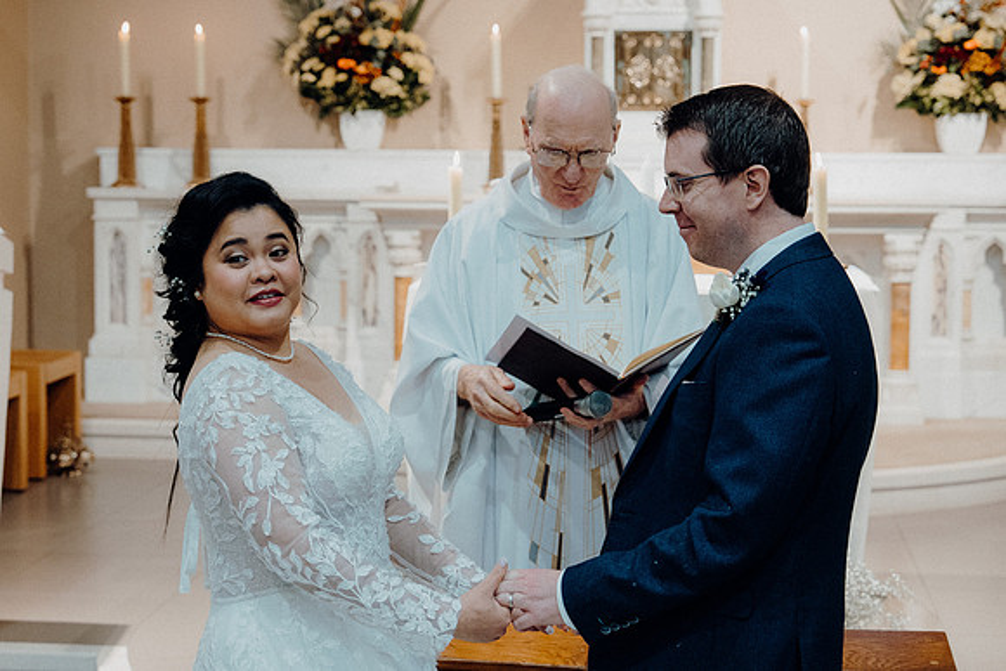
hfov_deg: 27.7
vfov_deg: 18.7
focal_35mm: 73
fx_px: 2040
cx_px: 503
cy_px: 336
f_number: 3.5
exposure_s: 1/160
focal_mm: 49
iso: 2000
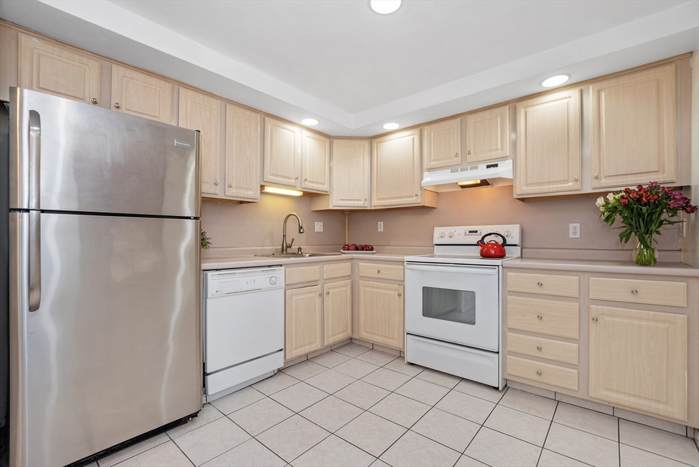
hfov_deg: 100.4
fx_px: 291
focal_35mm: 15
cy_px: 234
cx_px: 350
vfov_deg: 77.3
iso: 320
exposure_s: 1/80
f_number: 5
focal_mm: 10
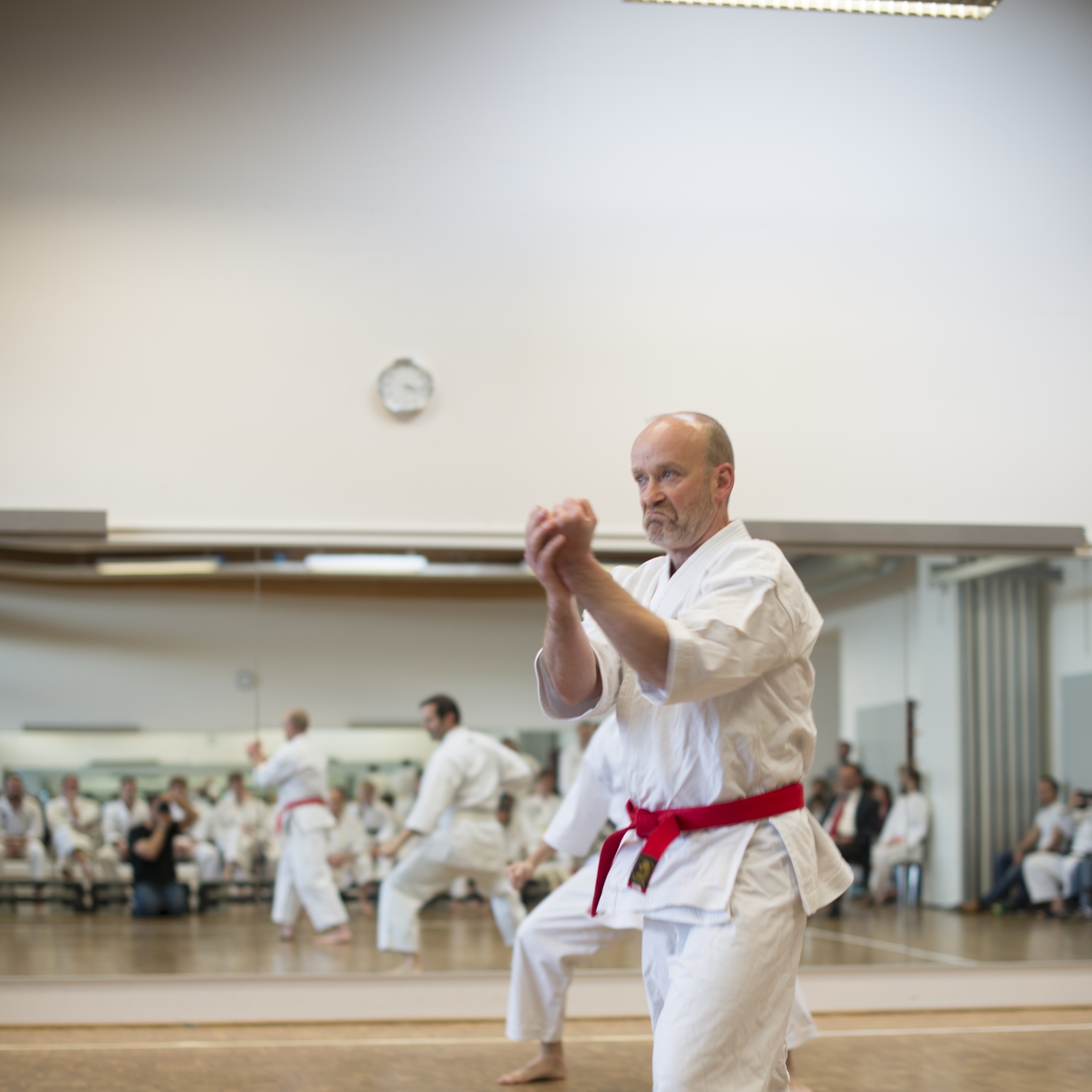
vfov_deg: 26.6
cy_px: 776
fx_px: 2284
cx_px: 547
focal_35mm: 64
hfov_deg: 26.9
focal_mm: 50
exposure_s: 1/50
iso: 100
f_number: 2.2
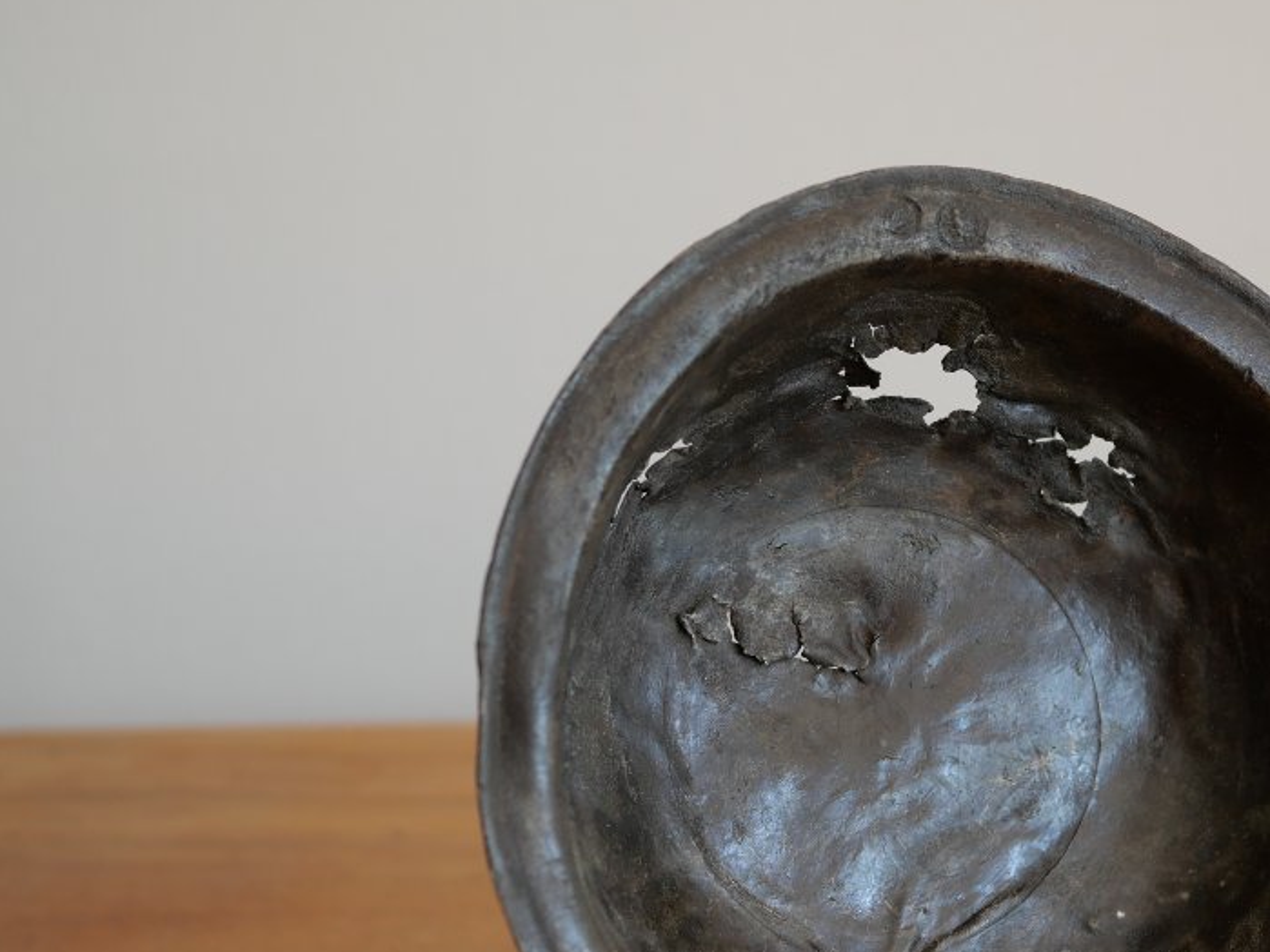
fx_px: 3778
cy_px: 707
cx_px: 908
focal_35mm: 103
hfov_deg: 19.0
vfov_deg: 14.3
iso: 200
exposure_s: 1/100
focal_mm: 30
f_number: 2.8
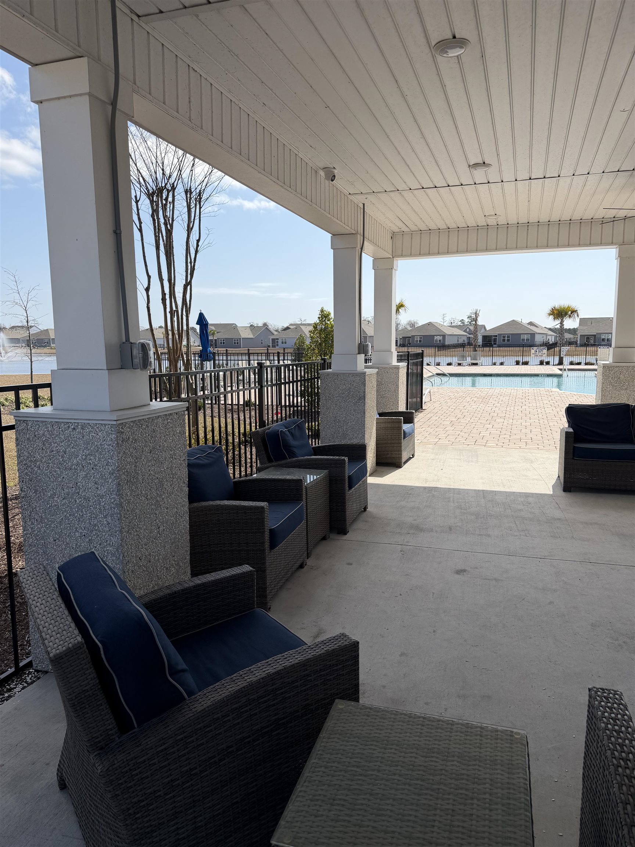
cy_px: 424
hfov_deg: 56.8
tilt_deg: -8.0
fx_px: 587
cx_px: 318
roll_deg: +0.4
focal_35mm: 24
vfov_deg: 71.6
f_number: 1.78
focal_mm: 6.76
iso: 80
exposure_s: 1/6173
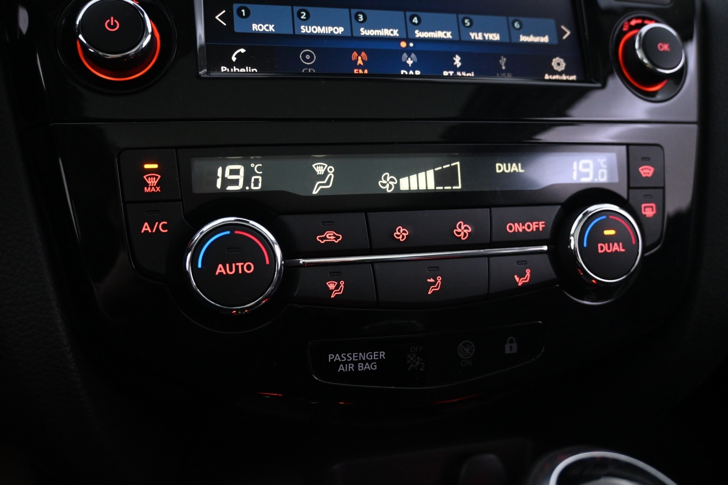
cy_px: 242
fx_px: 591
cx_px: 364
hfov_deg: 63.2
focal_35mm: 29
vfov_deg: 44.6
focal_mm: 19.5
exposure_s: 1/30
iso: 2800
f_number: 3.8
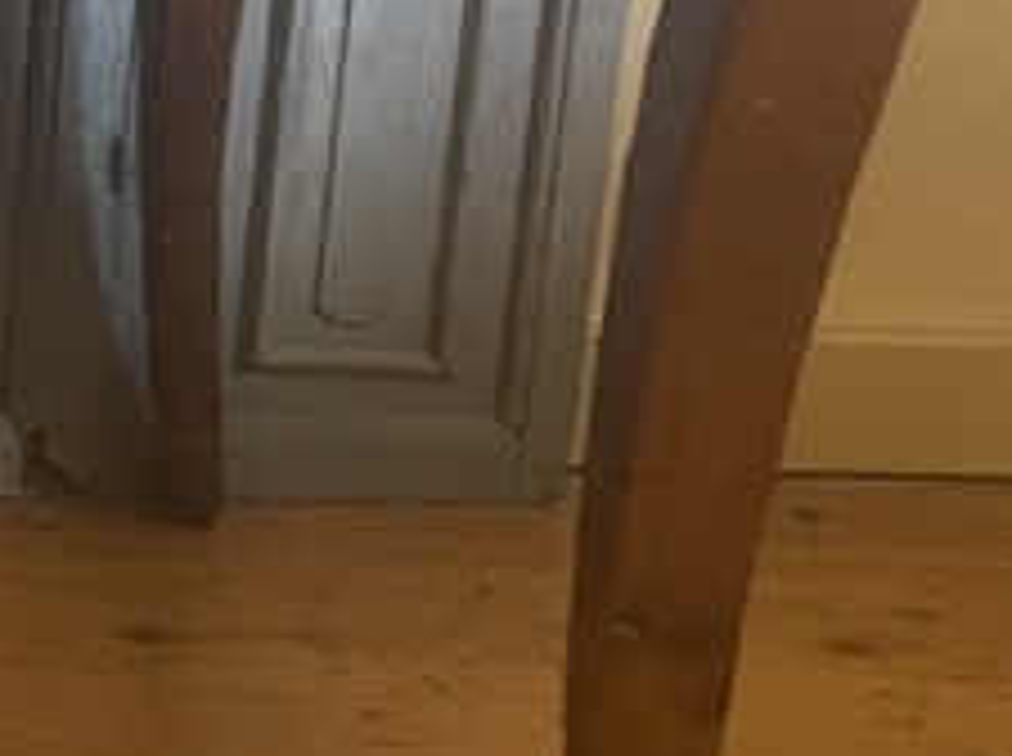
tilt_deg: -19.9
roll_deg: -0.2
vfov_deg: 10.5
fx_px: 4086
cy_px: -20
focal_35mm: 140
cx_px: -888
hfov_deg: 12.7
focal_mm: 4.2
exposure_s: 1/33
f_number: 1.6
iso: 400
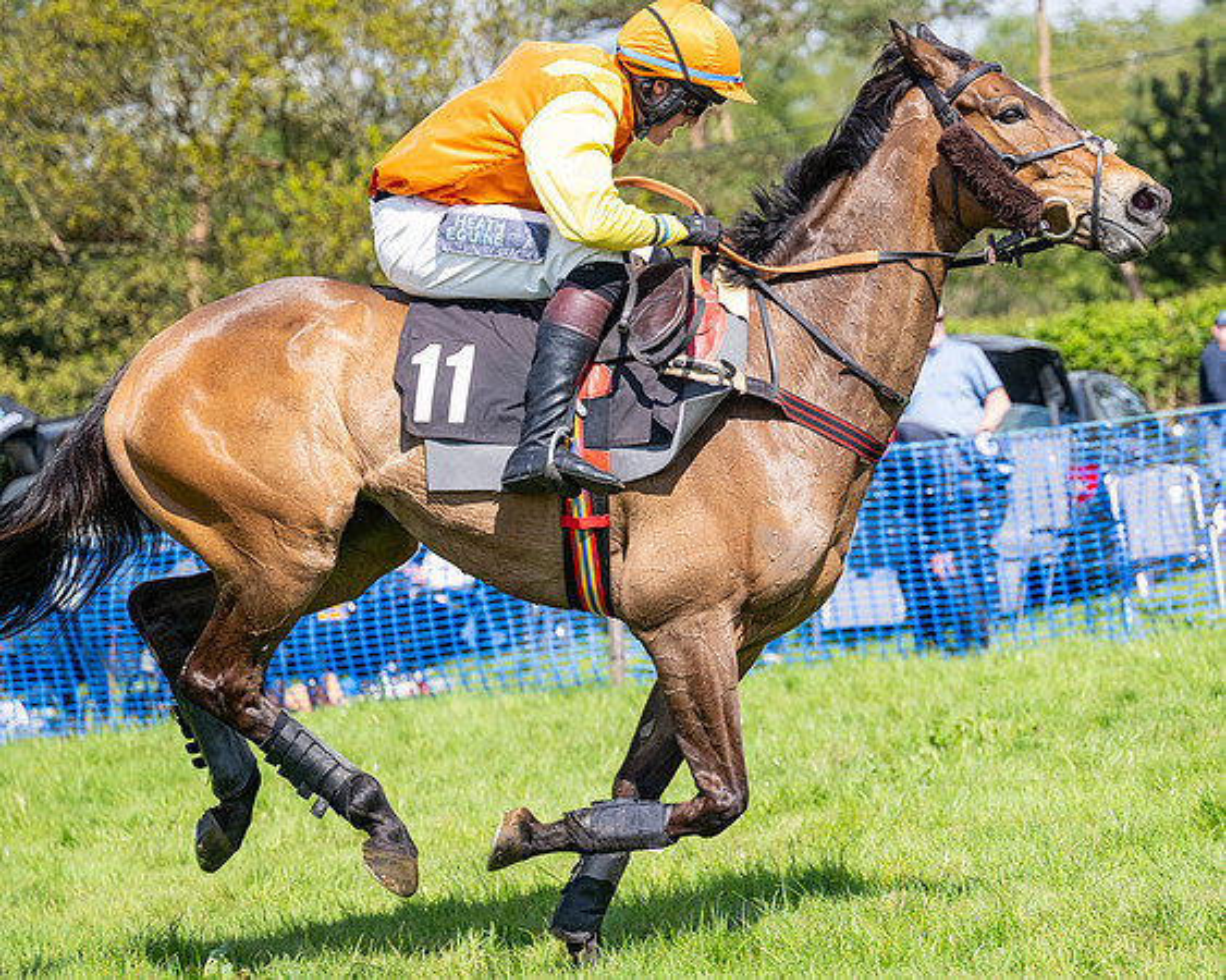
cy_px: 490
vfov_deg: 13.9
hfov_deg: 17.4
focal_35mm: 110
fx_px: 4005
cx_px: 697
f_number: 4
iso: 400
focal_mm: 98
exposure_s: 1/2500
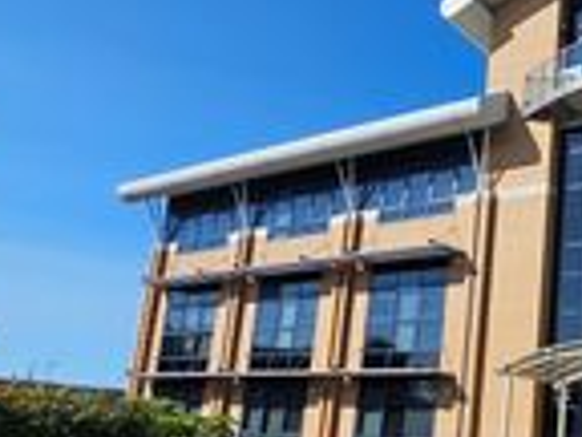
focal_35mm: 36
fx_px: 605
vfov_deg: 39.0
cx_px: 622
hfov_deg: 42.0
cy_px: 308
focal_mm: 2.2
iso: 50
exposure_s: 1/2423
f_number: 2.2
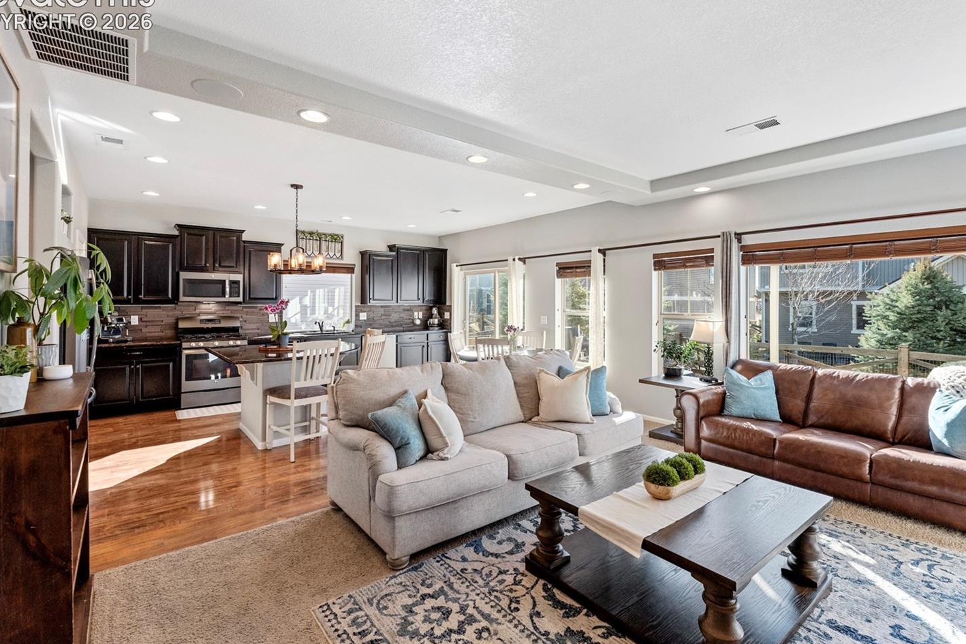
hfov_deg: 96.7
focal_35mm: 16
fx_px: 429
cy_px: 303
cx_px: 496
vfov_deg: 73.7
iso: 640
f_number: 8
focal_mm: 14
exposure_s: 1/125
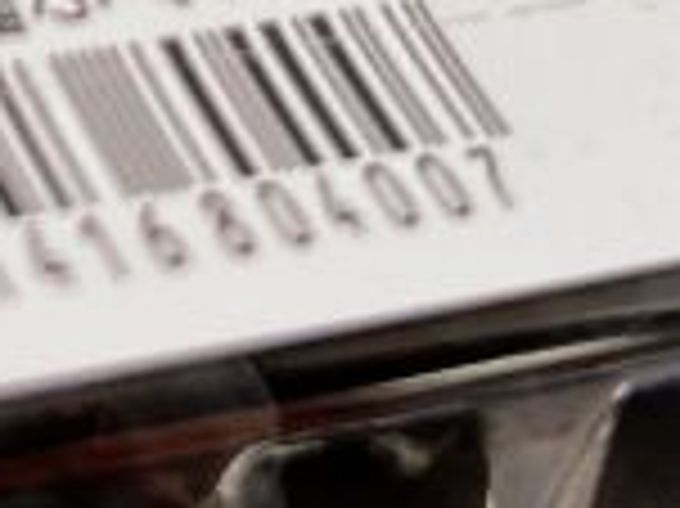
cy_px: -517
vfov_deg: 8.5
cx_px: -243
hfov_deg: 11.6
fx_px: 3239
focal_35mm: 165
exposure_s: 1/120
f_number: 1.6
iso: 125
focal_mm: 5.96
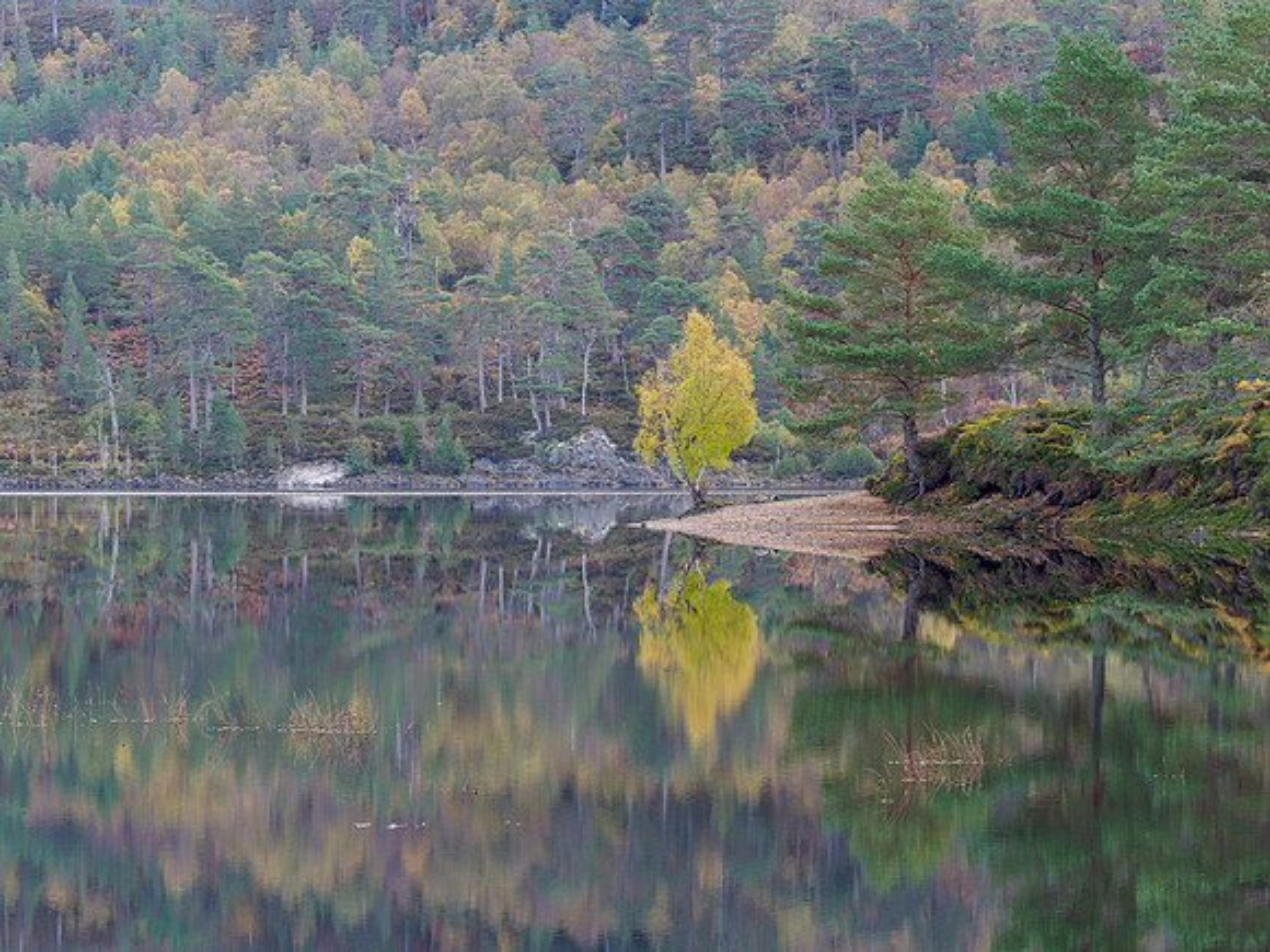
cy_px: 476
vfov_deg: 9.4
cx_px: 635
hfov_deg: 12.5
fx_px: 5797
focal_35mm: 158
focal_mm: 79
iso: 200
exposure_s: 1/25
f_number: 7.1
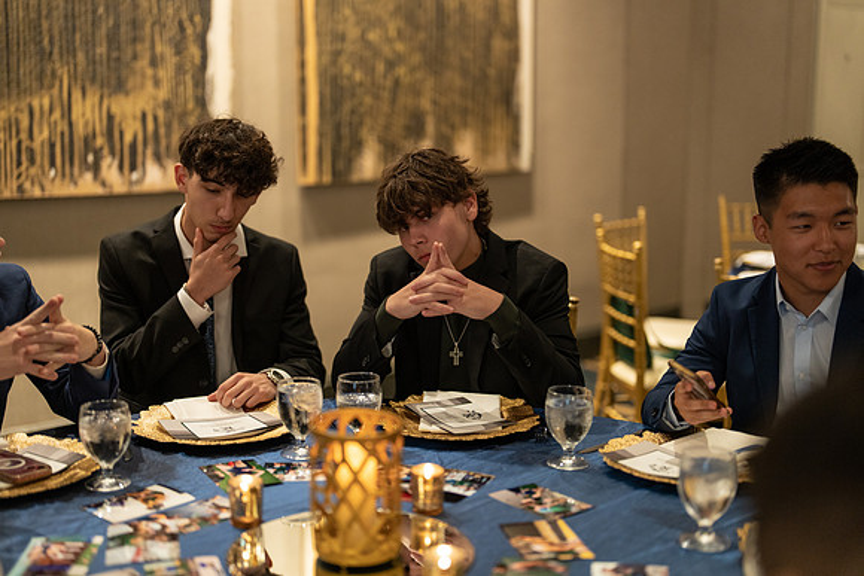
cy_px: 288
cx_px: 432
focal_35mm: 50
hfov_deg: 39.6
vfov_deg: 27.0
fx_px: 1200
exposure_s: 1/320
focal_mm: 50
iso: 1250
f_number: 1.2
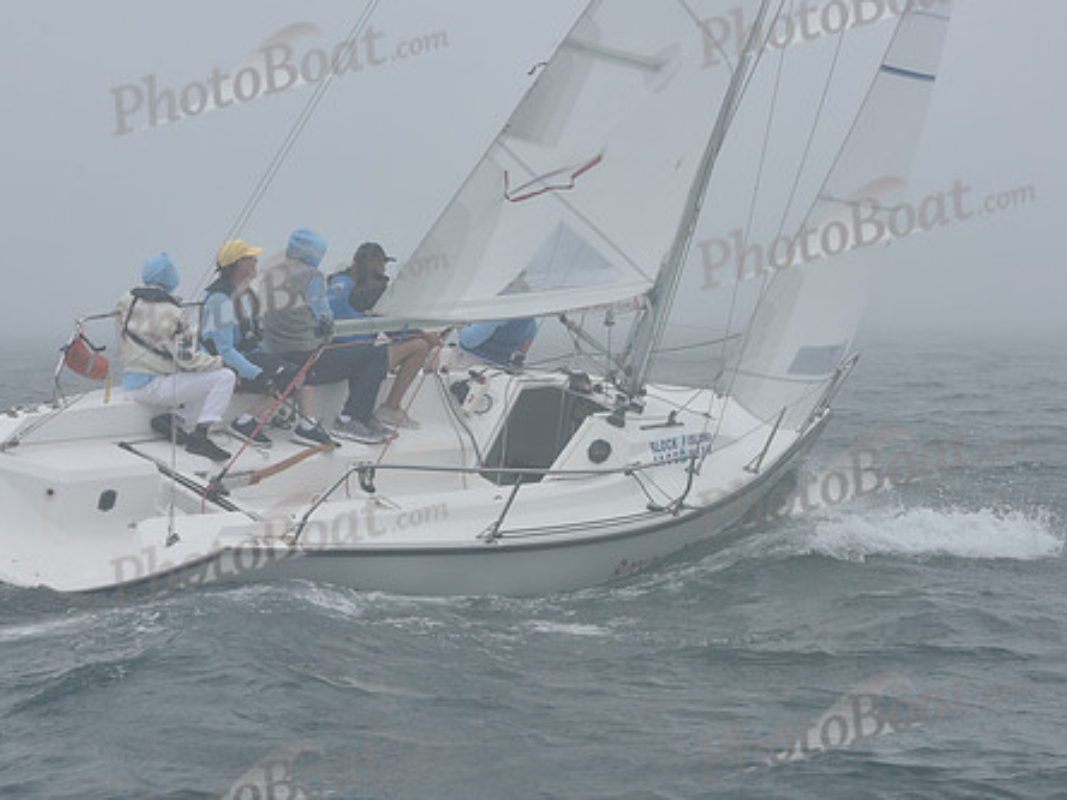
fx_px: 2713
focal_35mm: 88
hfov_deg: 22.2
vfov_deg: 16.8
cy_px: 386
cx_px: 574
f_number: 9
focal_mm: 70
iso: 250
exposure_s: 1/800
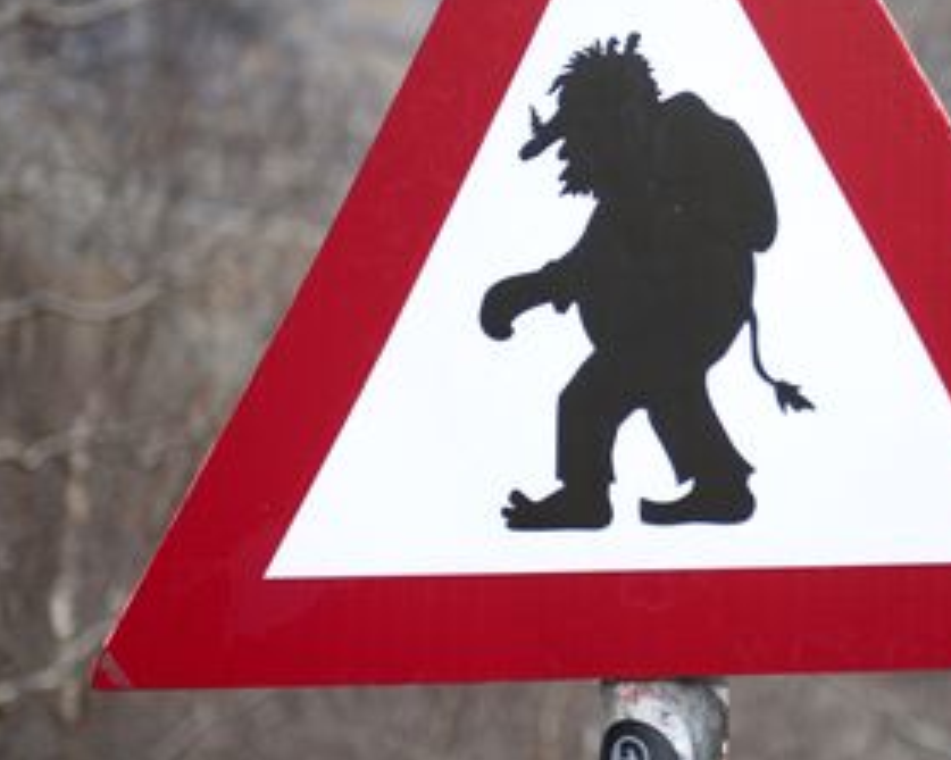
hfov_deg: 14.4
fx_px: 3742
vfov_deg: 11.6
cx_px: 709
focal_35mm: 133
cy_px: 237
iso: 500
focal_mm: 60
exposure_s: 1/100
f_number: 2.8
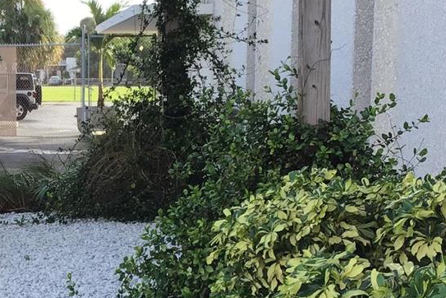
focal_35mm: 95
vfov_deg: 14.4
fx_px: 1177
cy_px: 213
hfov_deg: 21.0
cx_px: 38
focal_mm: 3.3
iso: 25
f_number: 2.4
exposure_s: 1/317
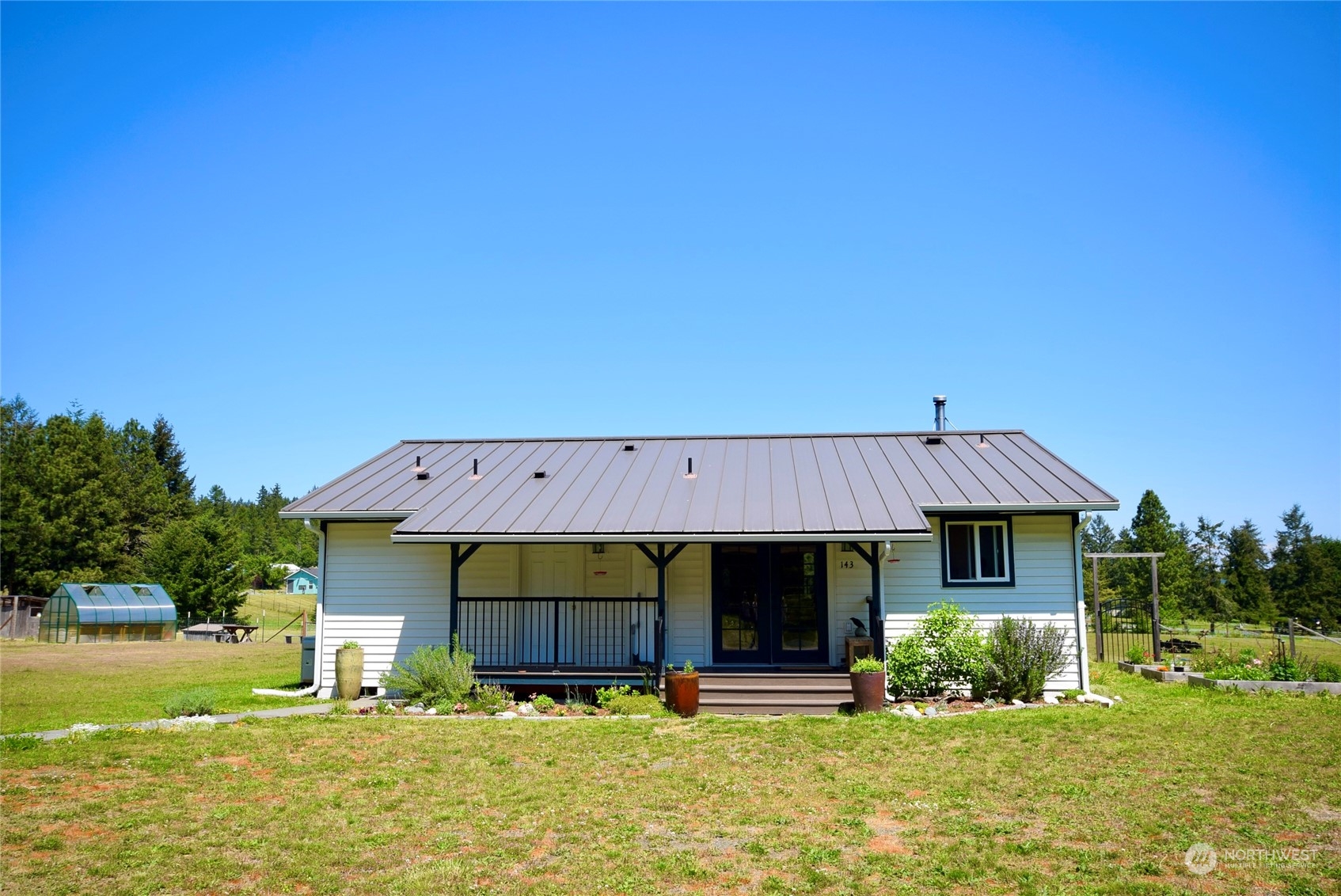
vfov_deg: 43.7
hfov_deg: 61.9
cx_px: 670
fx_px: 1118
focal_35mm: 30
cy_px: 448
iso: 200
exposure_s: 1/320
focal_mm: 20
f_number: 9
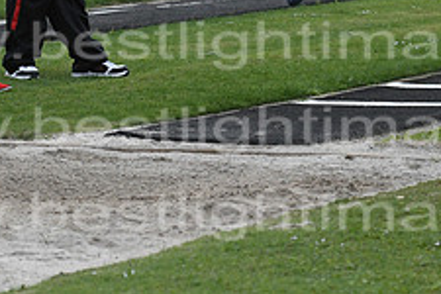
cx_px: 288
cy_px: -83
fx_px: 4067
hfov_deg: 6.2
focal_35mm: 332
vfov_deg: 4.1
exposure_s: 1/6400
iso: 1600
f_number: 4
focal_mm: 86
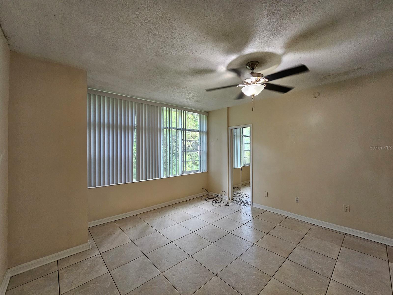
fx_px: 148
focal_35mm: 13
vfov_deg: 89.9
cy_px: 148
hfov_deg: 106.2
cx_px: 196
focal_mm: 2.2
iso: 160
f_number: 2.2
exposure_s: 1/60
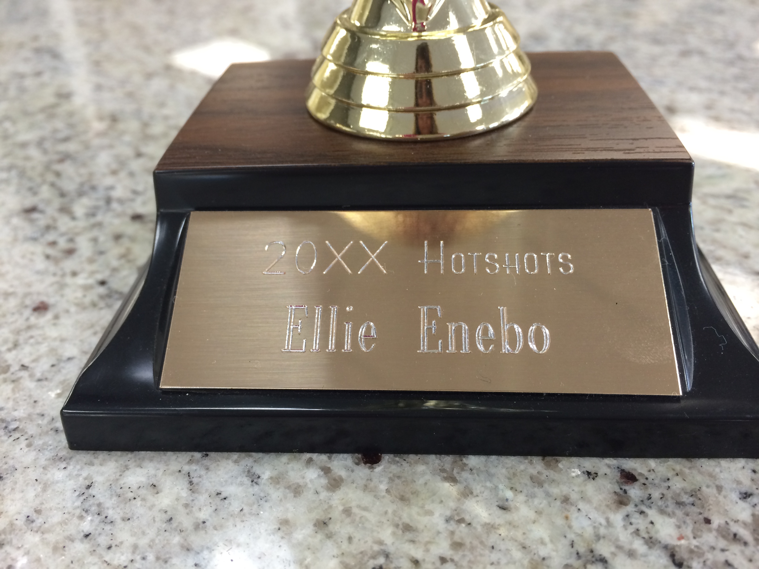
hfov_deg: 60.0
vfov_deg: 46.8
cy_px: 284
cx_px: 380
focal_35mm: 30
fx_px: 658
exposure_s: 1/30
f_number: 2.2
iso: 100
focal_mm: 4.12
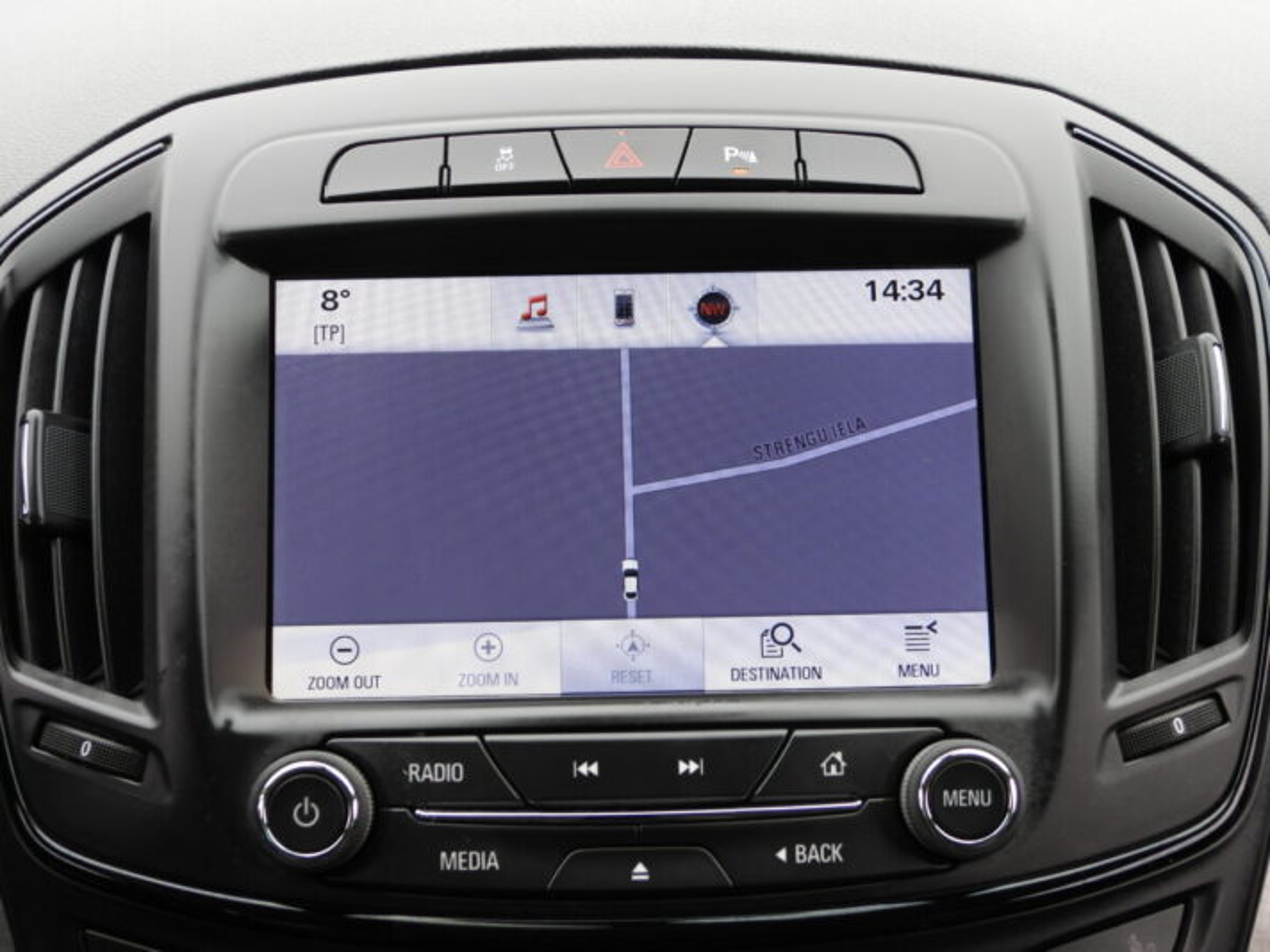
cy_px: 476
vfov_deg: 26.6
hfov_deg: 34.9
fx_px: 2018
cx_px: 635
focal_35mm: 55
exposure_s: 1/60
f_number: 3.5
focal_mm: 9.8
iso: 100
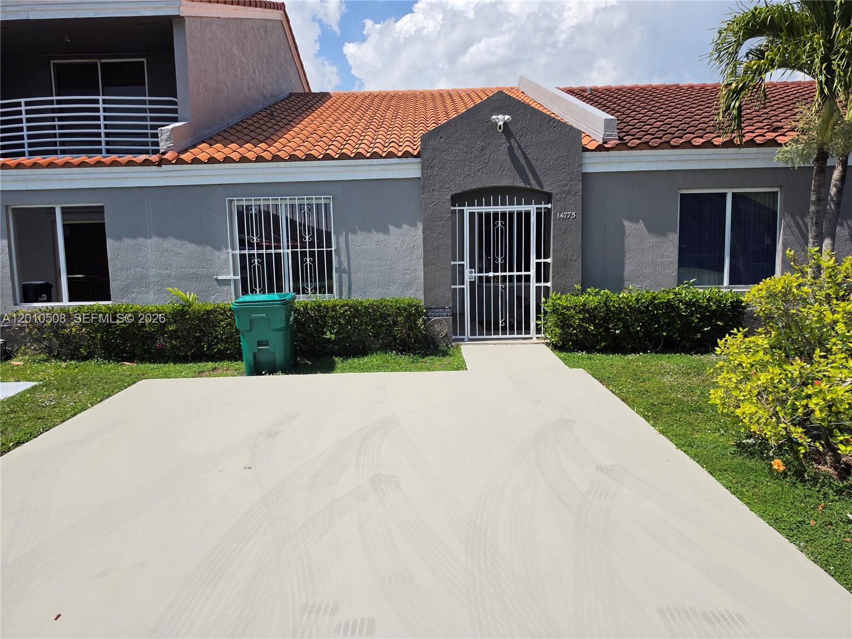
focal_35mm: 23
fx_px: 566
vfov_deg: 58.9
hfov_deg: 73.9
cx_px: 426
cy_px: 320
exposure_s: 1/7939
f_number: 1.4
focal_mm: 6.5
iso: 50
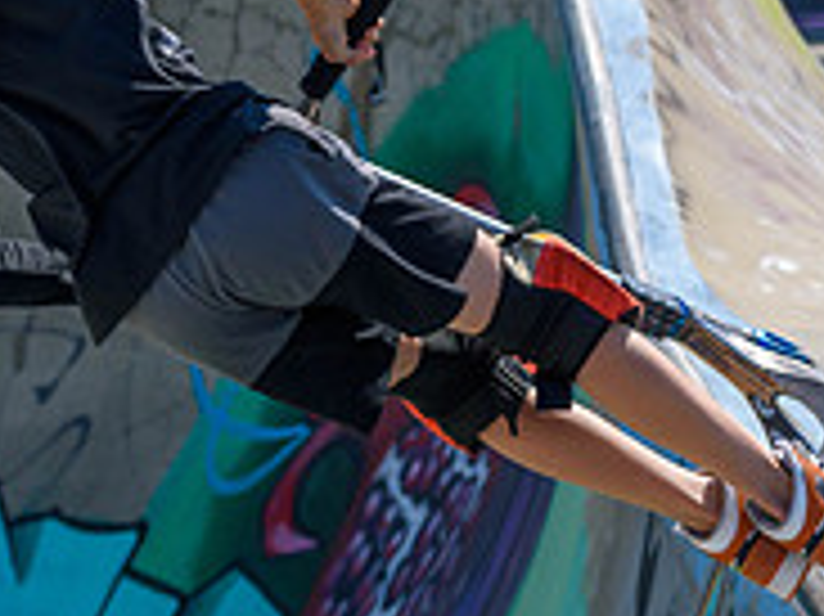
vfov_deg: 3.6
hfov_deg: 4.8
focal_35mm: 412
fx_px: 9801
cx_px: 446
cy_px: 742
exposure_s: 1/1000
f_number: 8
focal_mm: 116
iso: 200
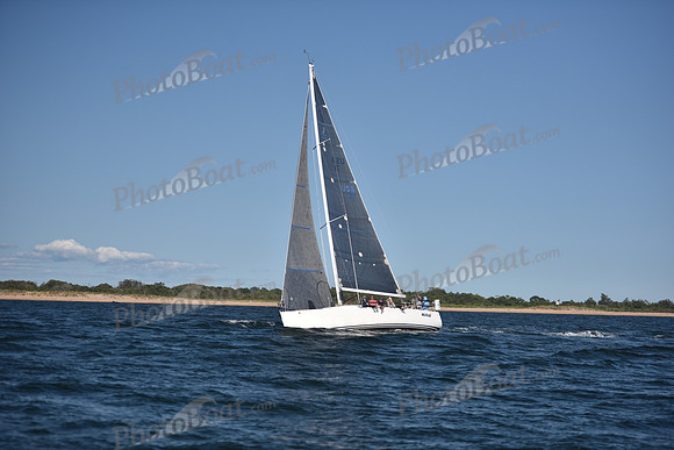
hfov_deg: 28.8
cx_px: 337
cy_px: 225
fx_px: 1311
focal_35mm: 70
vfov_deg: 19.5
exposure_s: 1/4000
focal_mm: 70
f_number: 3.2
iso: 250
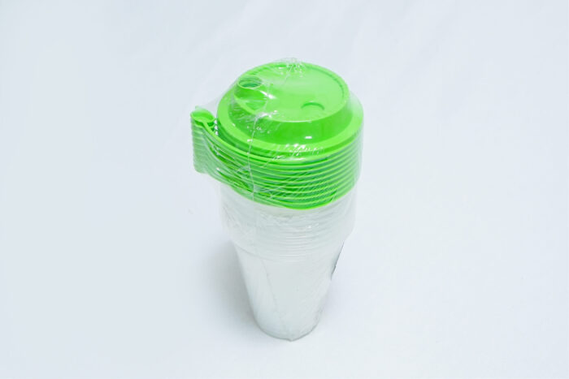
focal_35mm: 52
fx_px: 822
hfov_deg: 38.2
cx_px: 284
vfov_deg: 26.0
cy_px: 190
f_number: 9
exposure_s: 1/160
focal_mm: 35
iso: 2500
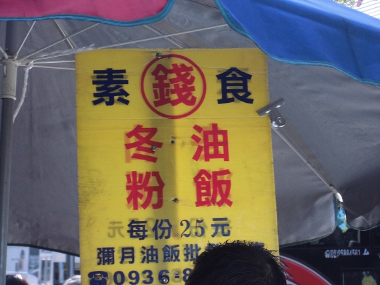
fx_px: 1229
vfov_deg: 13.2
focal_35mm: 112
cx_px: 190
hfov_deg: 17.6
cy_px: 142
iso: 100
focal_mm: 20.1
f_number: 6
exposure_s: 1/60
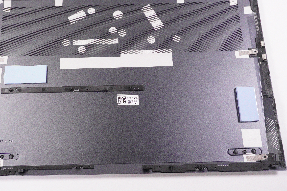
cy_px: 74
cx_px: 121
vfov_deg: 31.0
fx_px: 343
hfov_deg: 45.3
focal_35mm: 43
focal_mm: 22
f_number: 6.3
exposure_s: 1/2000
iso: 5000
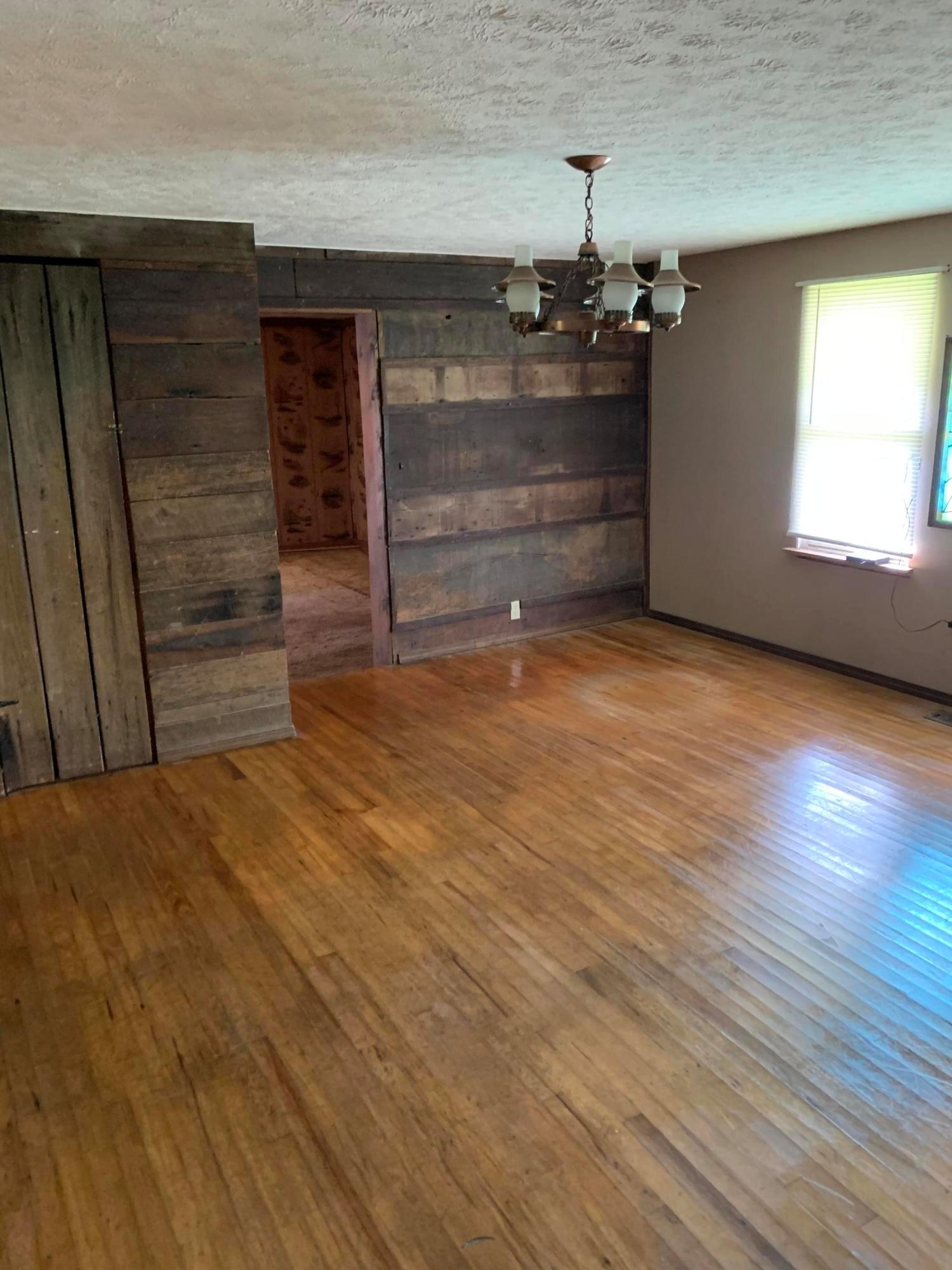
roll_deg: +0.4
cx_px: 476
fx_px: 953
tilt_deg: -10.7
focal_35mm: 26
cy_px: 635
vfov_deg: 67.3
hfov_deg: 53.1
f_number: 1.8
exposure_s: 1/30
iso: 400
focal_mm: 4.25
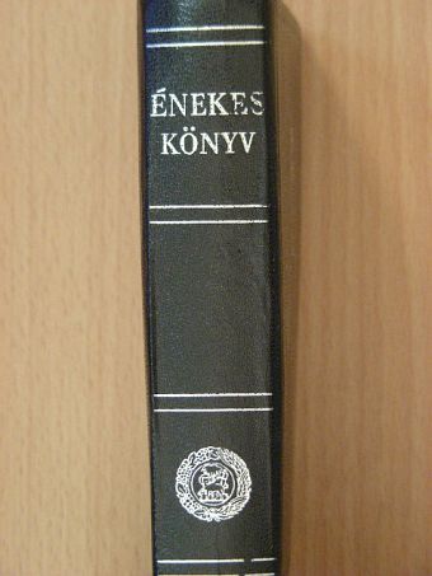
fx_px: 1879
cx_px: 216
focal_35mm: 113
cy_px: 288
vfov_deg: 17.4
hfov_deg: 13.1
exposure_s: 1/15
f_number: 3.5
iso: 283
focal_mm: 18.9
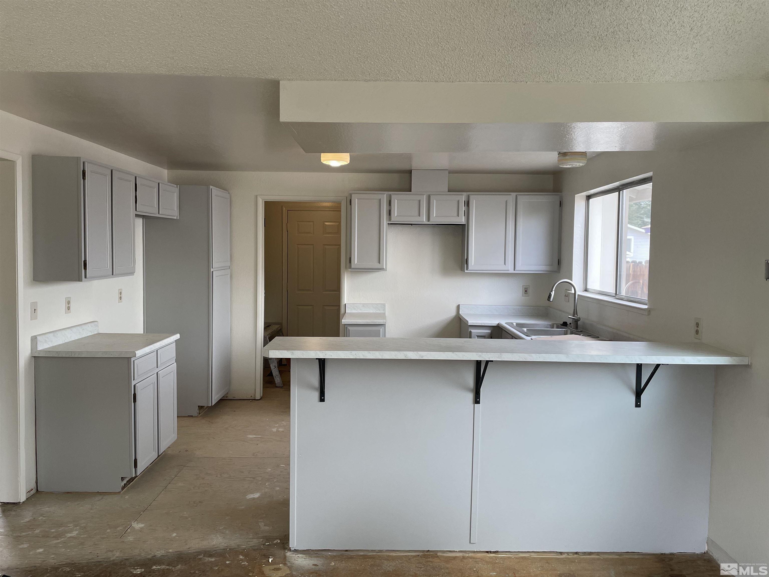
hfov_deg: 67.3
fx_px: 578
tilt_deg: -3.5
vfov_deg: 53.1
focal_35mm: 26
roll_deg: -0.8
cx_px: 384
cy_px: 288
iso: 80
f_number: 1.6
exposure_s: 1/120
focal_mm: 4.2
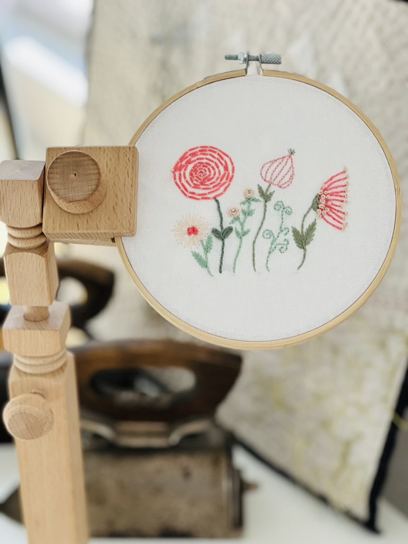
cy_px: 272
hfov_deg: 19.1
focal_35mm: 77
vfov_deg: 25.3
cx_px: 204
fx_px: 1210
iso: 80
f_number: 2.8
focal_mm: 9
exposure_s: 1/121
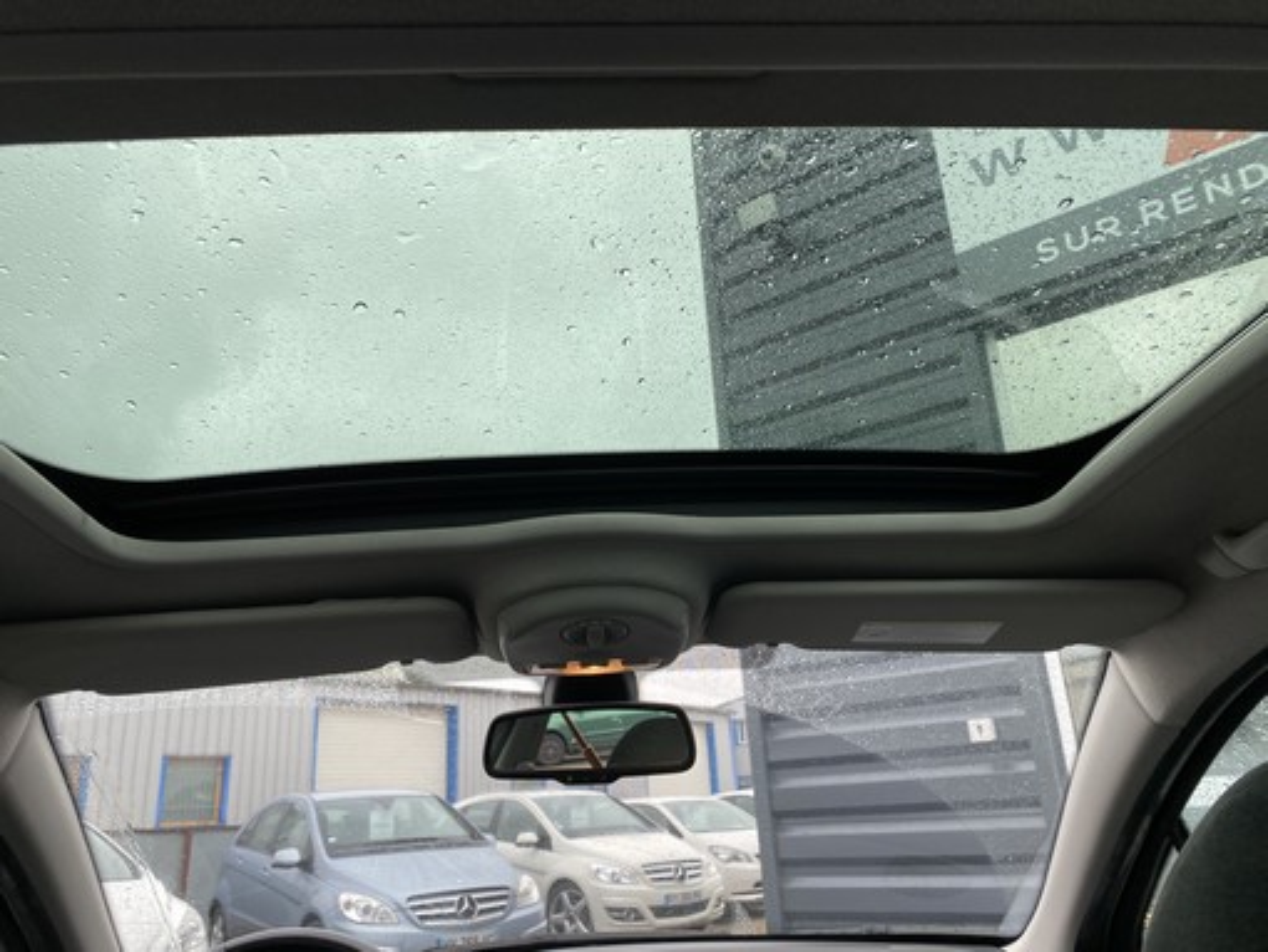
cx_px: 634
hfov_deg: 67.3
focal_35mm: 26
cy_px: 476
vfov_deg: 53.1
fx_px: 953
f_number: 1.8
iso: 32
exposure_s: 1/279
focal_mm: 4.25
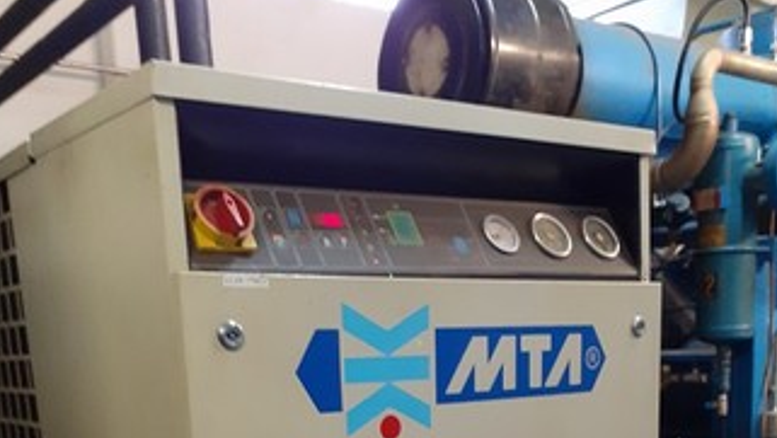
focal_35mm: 44
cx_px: 411
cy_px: 518
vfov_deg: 24.7
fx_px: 907
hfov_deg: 46.3
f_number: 1.9
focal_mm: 3.6
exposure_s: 1/25
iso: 250
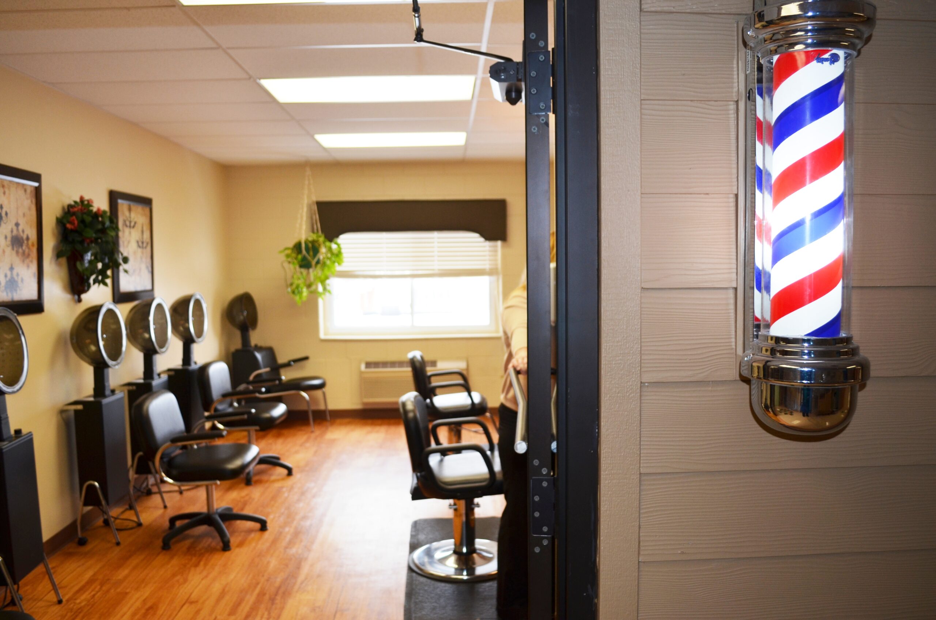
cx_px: 468
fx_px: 778
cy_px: 310
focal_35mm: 30
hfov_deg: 62.0
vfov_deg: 43.4
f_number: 3.8
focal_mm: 20
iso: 280
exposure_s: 1/125
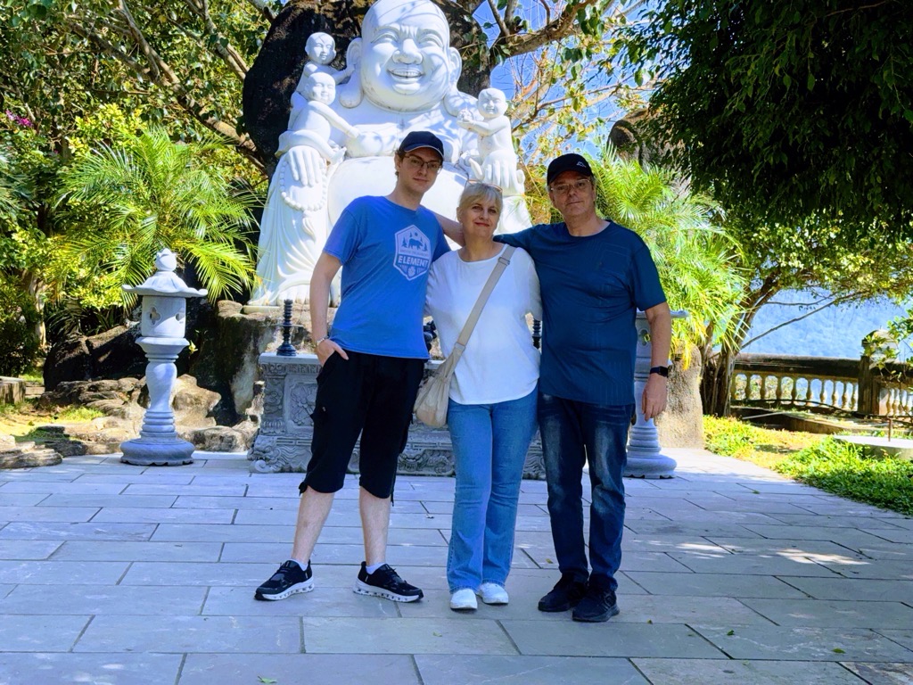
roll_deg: -2.3
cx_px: 456
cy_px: 342
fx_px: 1266
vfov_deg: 30.3
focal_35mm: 48
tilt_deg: -0.5
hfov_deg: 39.7
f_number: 1.78
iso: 64
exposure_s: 1/2717
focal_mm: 6.76
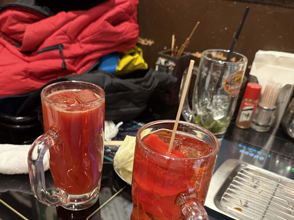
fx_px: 289
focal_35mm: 34
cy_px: 154
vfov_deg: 41.0
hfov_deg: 53.4
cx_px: 112
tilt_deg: -32.1
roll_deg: -2.1
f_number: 1.78
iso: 640
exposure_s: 1/33
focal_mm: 6.76
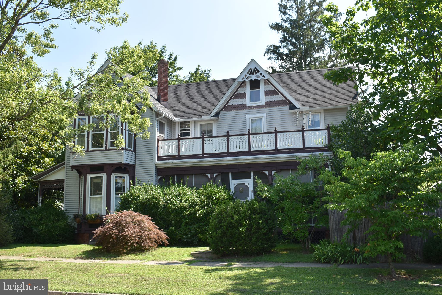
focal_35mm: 36
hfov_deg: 53.1
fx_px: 442
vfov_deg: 36.9
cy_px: 148
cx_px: 221
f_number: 6.3
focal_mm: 24
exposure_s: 1/200
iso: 100
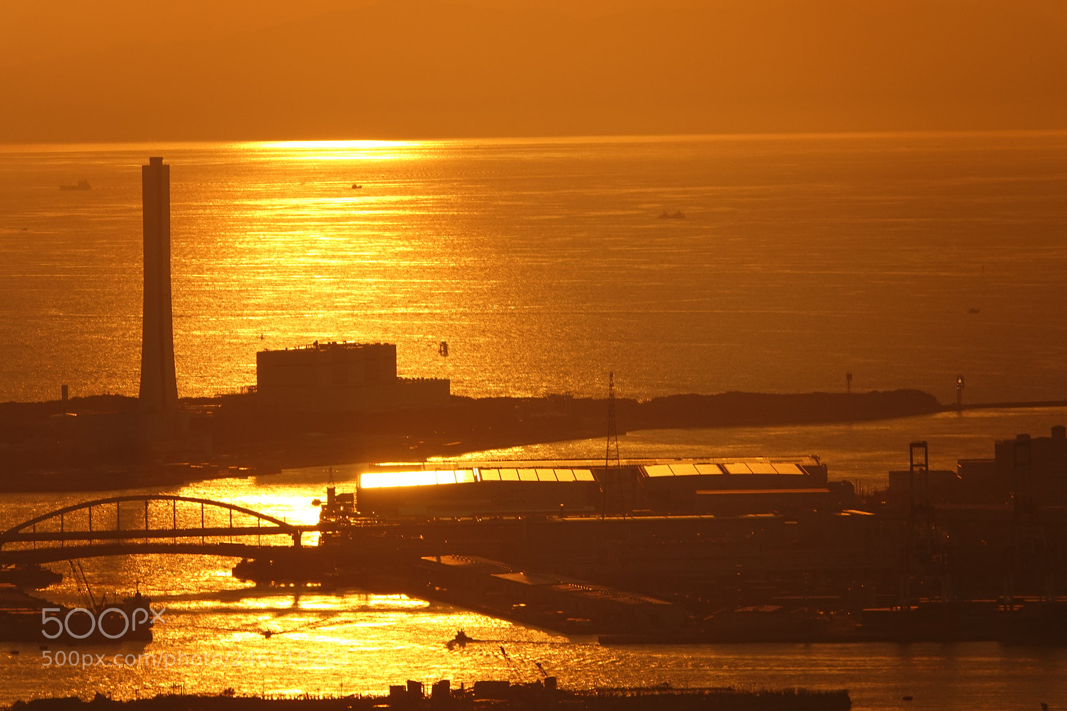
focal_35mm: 485
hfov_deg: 4.3
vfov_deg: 2.8
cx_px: 534
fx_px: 14371
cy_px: 356
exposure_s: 1/800
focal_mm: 177.86
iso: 100
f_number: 4
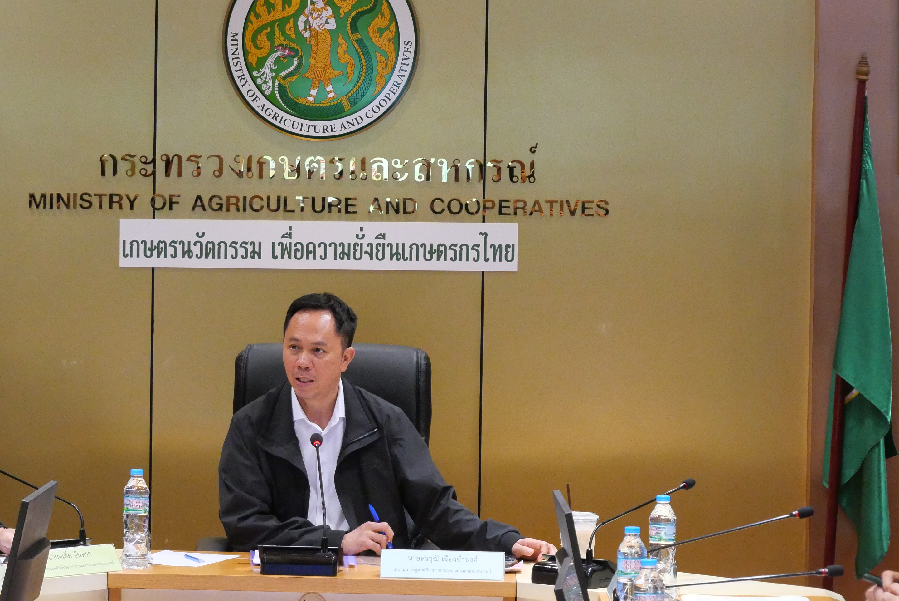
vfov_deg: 9.0
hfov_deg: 13.5
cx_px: 336
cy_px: 243
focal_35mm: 152
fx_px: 3798
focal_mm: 57
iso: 3200
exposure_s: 1/80
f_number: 5.6
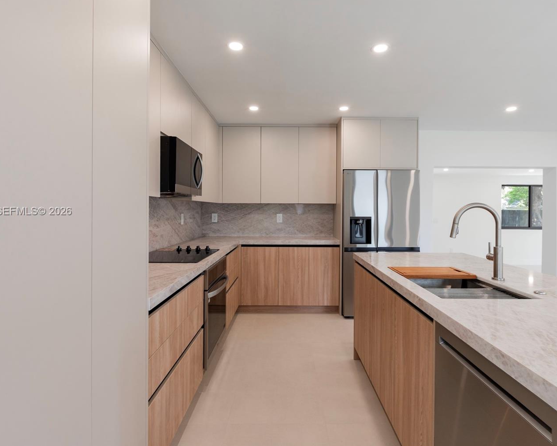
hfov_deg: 81.5
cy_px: 212
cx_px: 287
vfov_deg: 69.1
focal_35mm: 20
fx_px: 323
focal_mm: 11
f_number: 6.3
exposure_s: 1/13
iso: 250
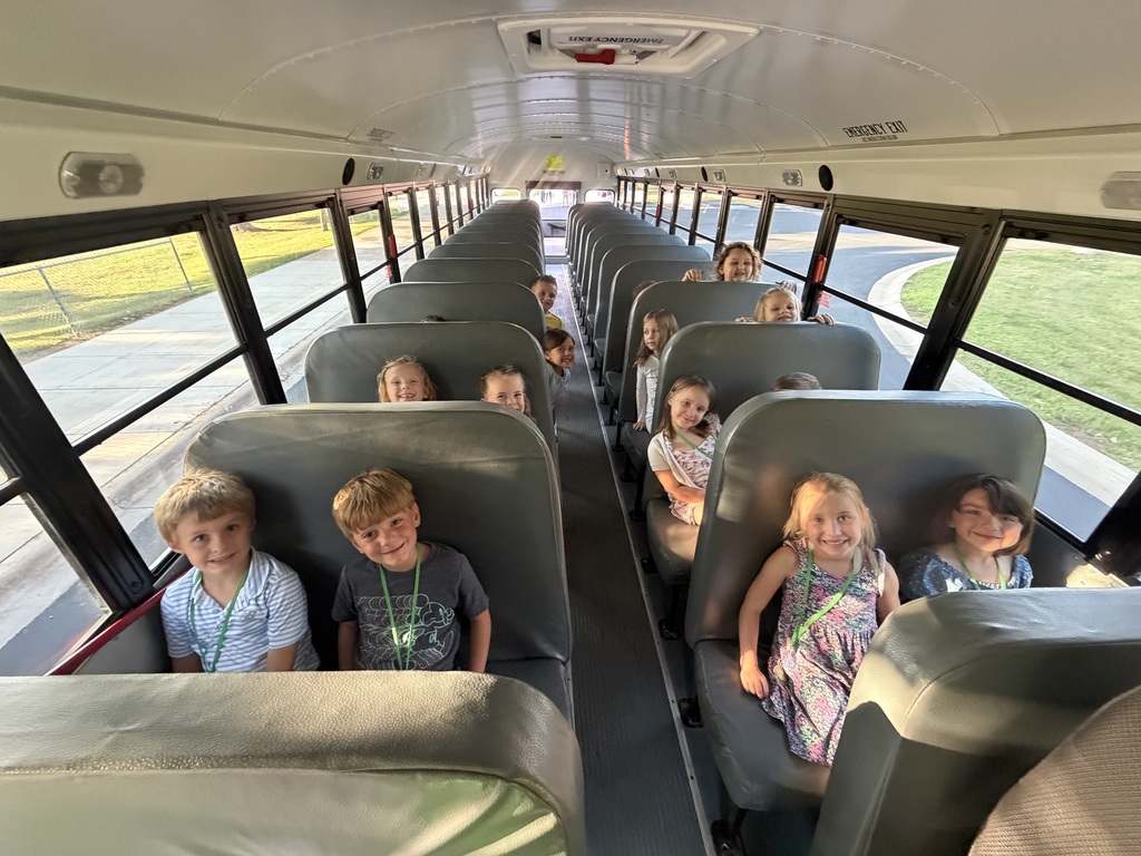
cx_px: 570
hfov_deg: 102.1
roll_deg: -0.6
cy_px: 428
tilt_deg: -29.8
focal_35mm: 14
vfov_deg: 85.7
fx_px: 461
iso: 640
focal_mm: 2.22
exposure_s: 1/60
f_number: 2.2
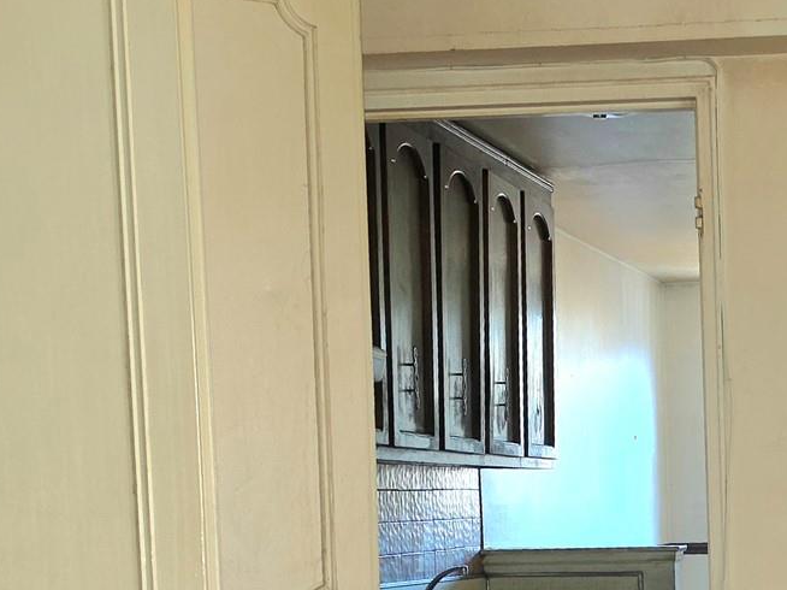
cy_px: 628
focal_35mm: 72
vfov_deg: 19.7
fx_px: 1636
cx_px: 811
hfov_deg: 25.5
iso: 64
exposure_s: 1/30
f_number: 1.4
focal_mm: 6.5
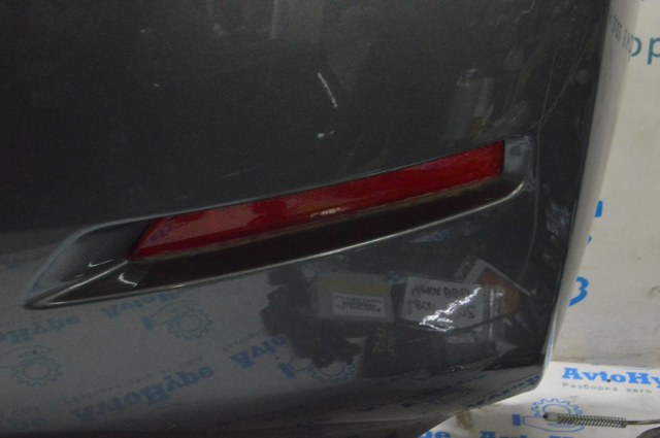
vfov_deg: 23.7
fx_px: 1044
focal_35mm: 57
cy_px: 219
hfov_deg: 35.1
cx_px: 330
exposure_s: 1/20
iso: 6400
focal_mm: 38
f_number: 20
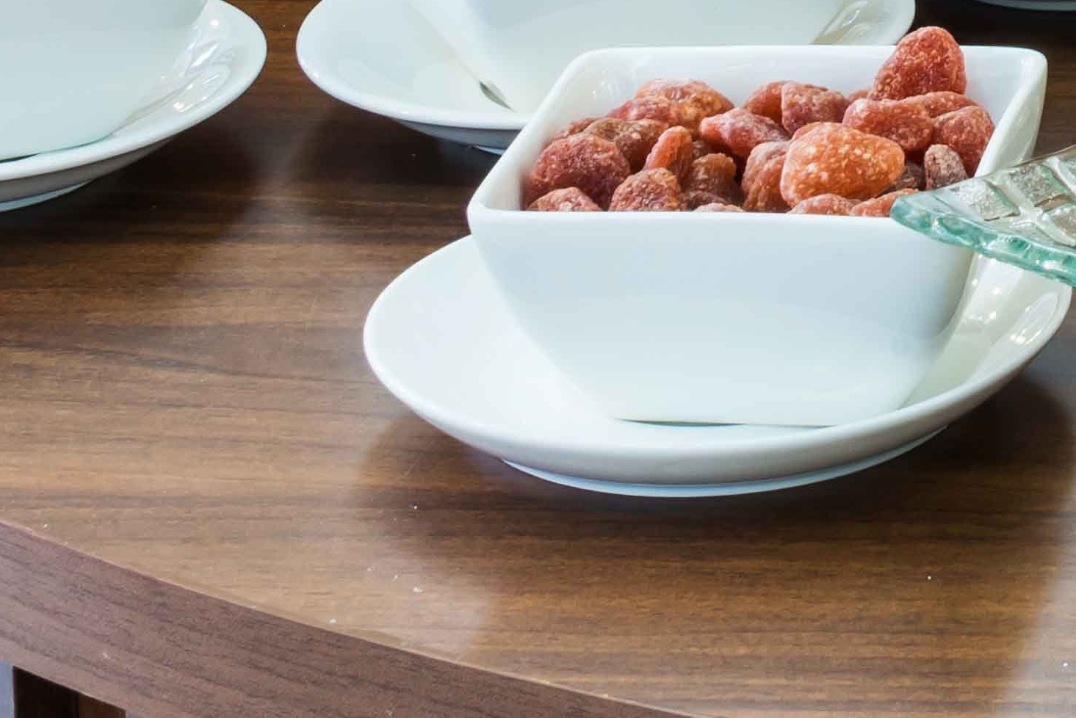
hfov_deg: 9.3
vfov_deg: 6.3
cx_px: 1995
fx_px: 6309
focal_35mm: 211
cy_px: -932
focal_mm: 42
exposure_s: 8
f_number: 18
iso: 100
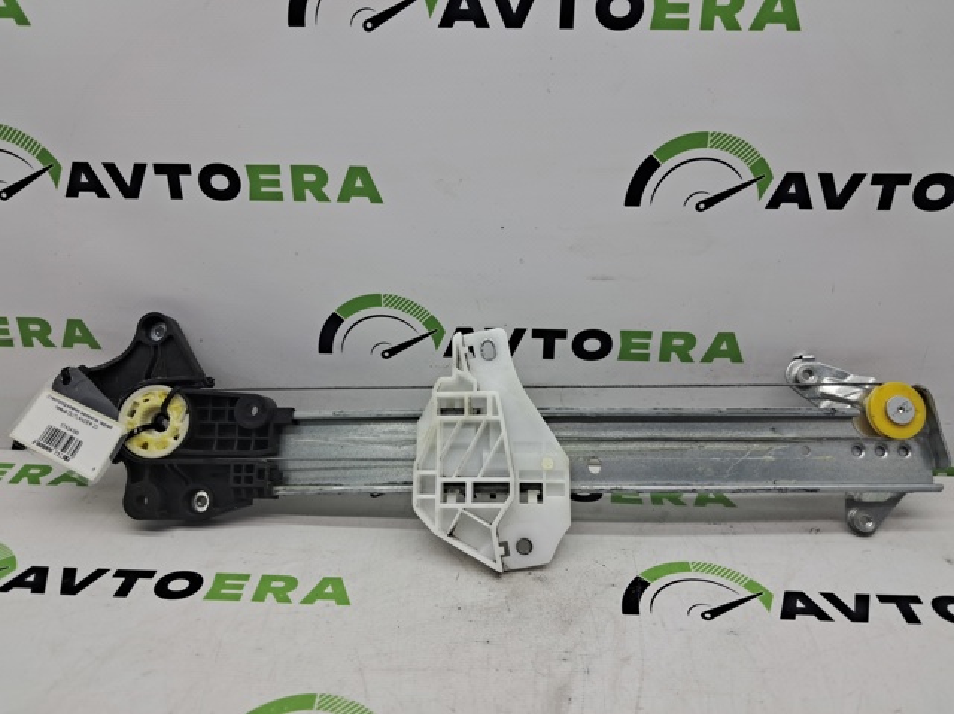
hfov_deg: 65.4
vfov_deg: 51.3
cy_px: 357
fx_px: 744
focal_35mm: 27
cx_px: 477
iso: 50
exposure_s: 1/120
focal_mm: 4
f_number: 1.8
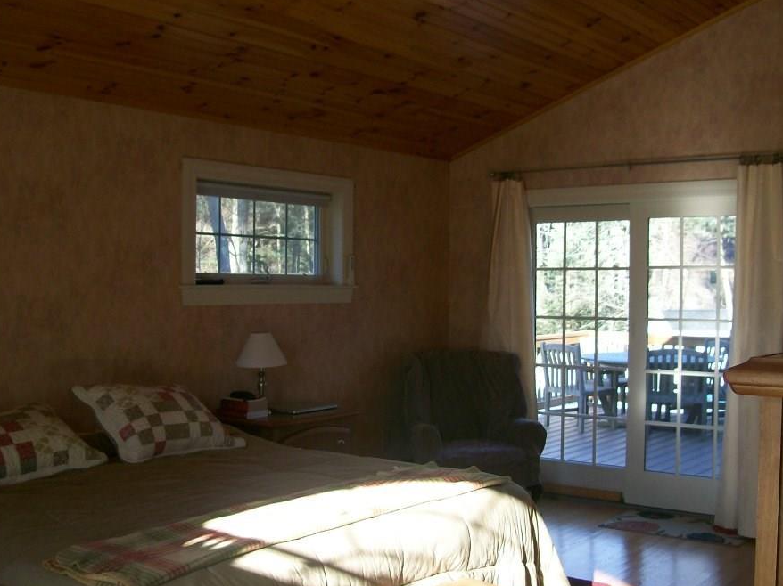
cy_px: 309
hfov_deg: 44.8
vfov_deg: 34.3
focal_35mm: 42
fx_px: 950
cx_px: 387
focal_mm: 6
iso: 80
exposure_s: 1/80.2
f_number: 2.7
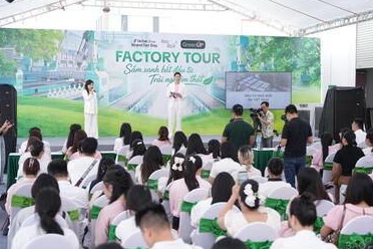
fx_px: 642
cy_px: 115
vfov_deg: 21.9
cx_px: 204
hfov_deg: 32.4
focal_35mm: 62
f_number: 3.2
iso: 100
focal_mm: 48
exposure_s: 1/125
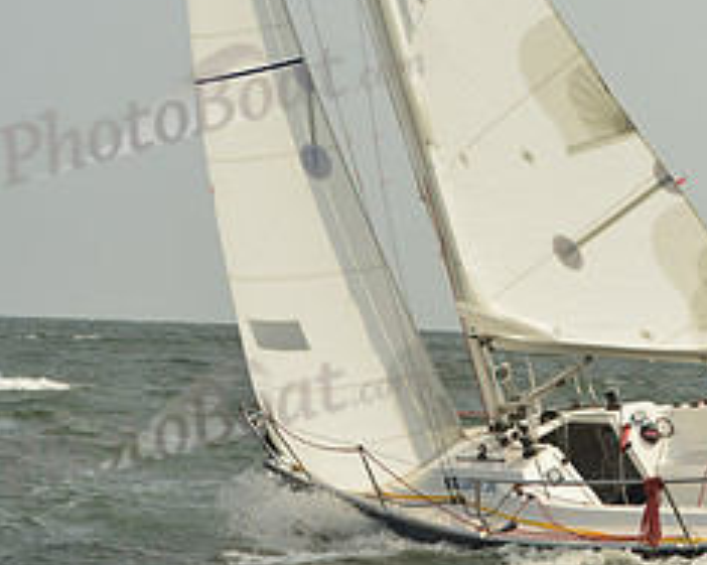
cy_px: 222
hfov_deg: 11.8
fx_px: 3409
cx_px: 583
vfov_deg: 9.5
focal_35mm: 163
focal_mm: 70
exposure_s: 1/1250
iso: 320
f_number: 9
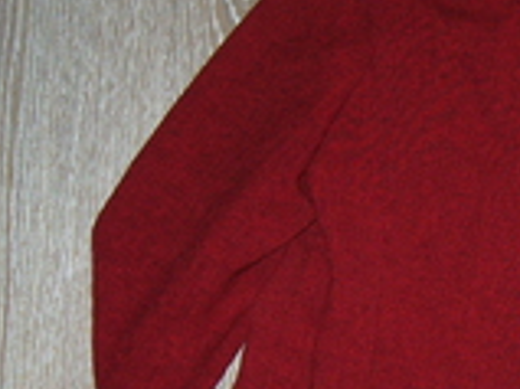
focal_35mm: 99
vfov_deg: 14.8
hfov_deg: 19.0
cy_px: 320
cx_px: 585
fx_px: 1486
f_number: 2.8
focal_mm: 5.8
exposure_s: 1/60
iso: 100
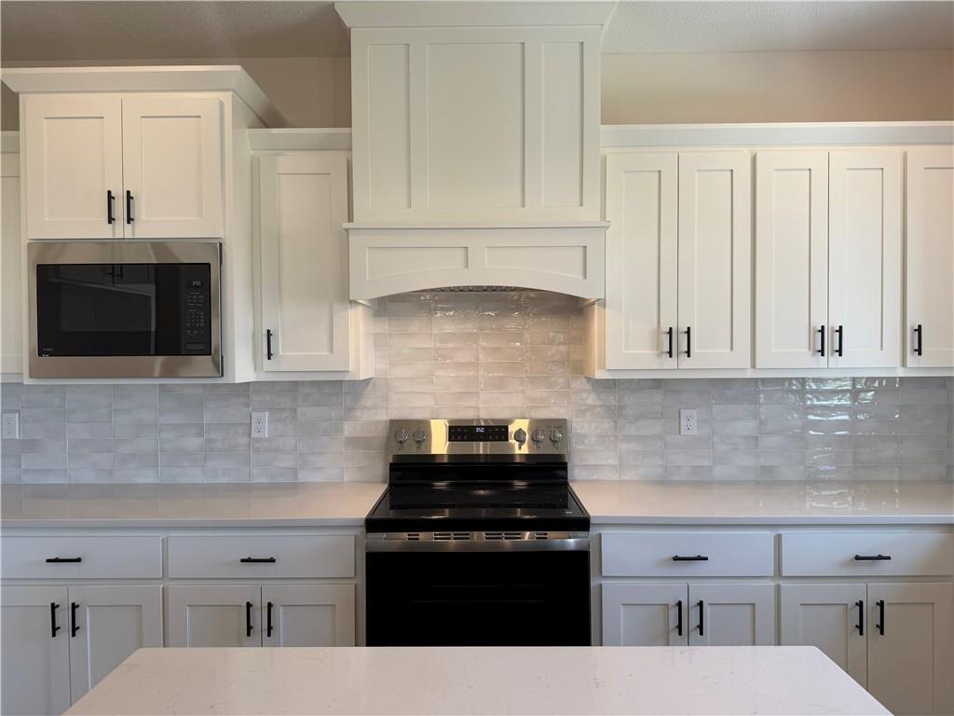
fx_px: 661
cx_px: 477
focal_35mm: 24
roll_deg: +0.2
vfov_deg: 56.8
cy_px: 358
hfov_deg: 71.6
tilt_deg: -0.3
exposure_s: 1/128
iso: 50
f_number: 1.78
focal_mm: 6.76
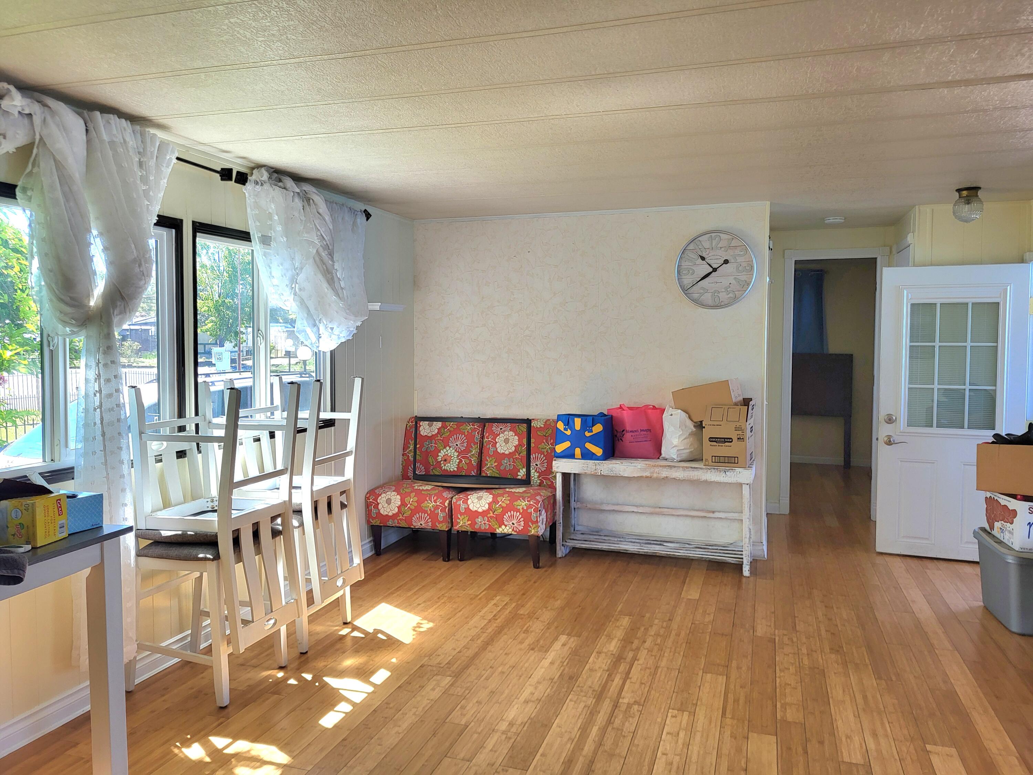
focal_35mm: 26
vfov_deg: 53.1
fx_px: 776
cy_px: 388
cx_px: 516
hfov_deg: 67.3
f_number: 1.8
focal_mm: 5.4
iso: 50
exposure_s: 1/120
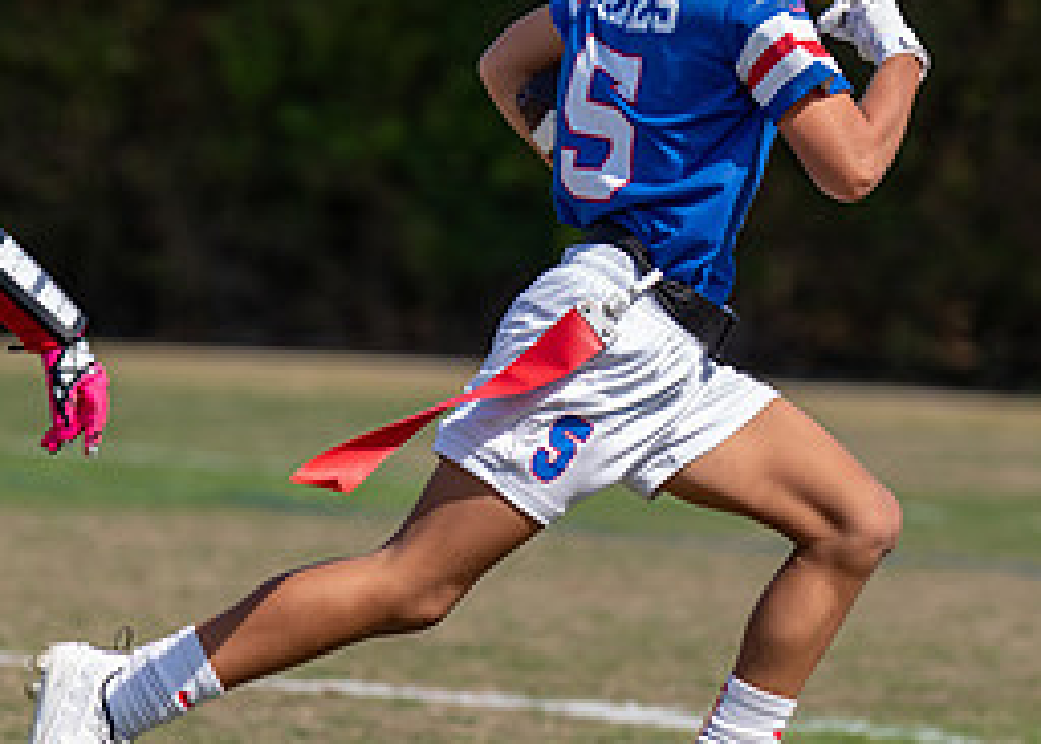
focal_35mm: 313
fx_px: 9256
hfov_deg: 6.4
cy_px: 163
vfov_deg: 4.6
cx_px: 445
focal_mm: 114
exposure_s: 1/1000
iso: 100
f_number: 2.8
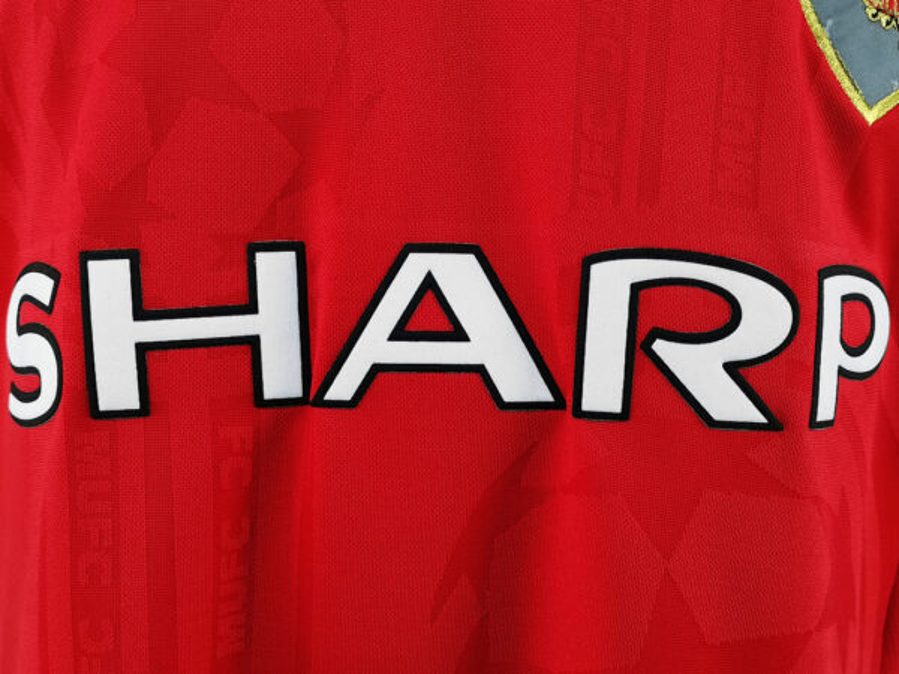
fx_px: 1039
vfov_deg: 36.0
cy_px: 337
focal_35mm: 40
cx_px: 450
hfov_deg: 46.8
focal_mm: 5.58
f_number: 1.8
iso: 160
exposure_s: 1/50
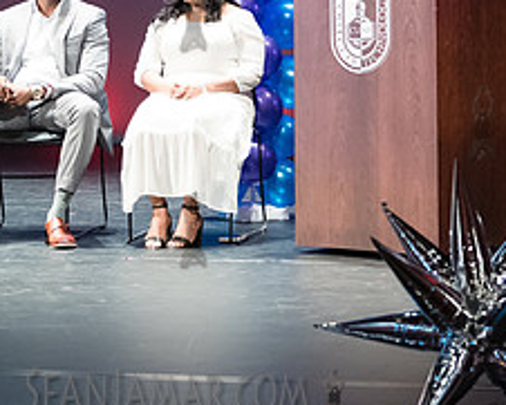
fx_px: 1453
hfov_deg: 19.7
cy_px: -1
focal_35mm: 97
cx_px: 277
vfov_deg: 15.6
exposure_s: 1/160
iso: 3200
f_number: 3.5
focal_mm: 35
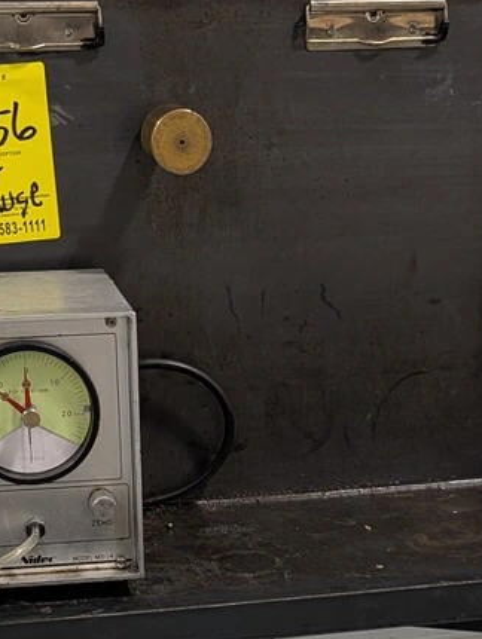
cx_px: 181
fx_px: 1481
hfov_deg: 18.5
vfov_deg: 22.6
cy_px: 755
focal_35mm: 80
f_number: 1.68
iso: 156
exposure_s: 1/143
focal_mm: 6.9
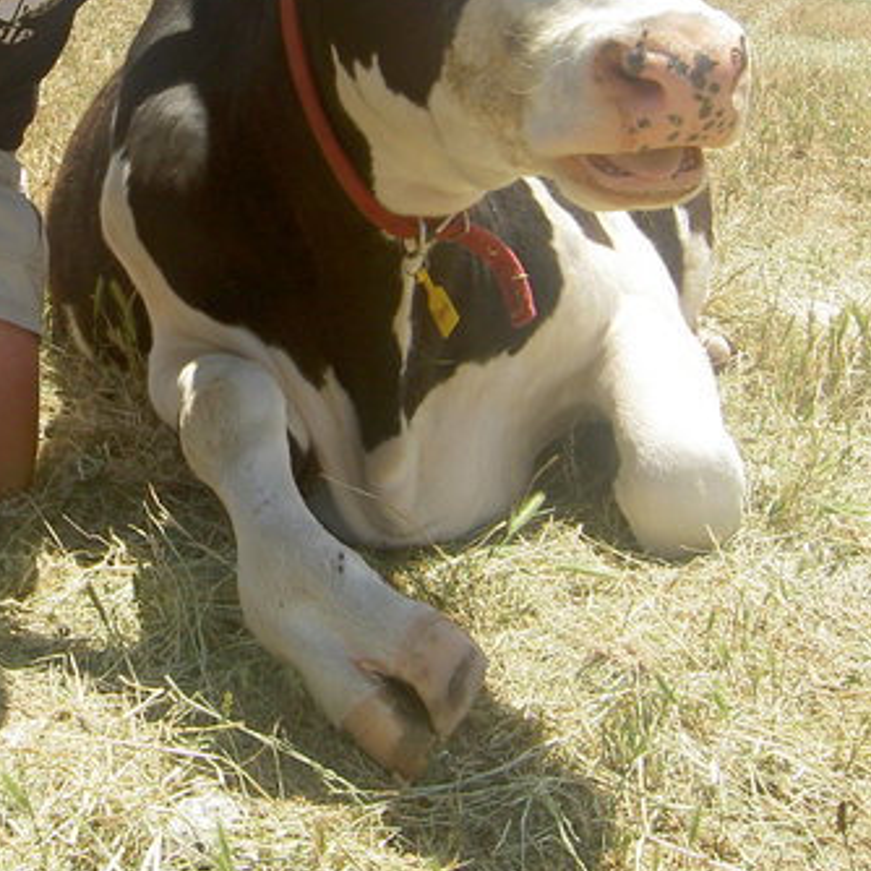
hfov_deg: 26.6
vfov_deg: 26.9
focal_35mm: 63
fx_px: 1793
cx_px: 130
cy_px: 207
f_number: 4.7
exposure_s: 1/250
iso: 50
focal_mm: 5.6
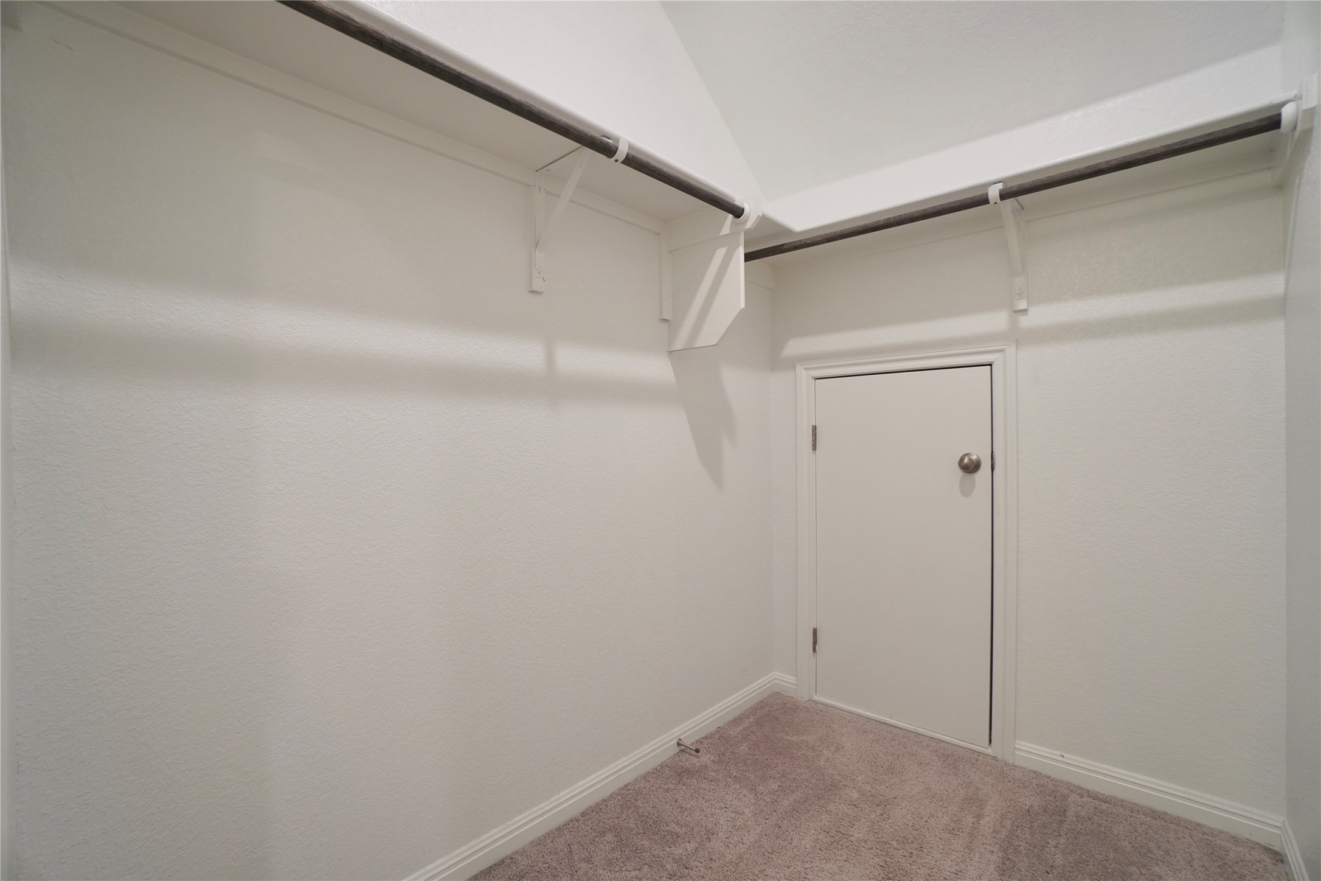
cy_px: 440
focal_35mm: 15
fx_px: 550
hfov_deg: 100.4
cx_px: 660
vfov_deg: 77.3
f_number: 4
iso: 250
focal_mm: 10
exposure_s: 1/20
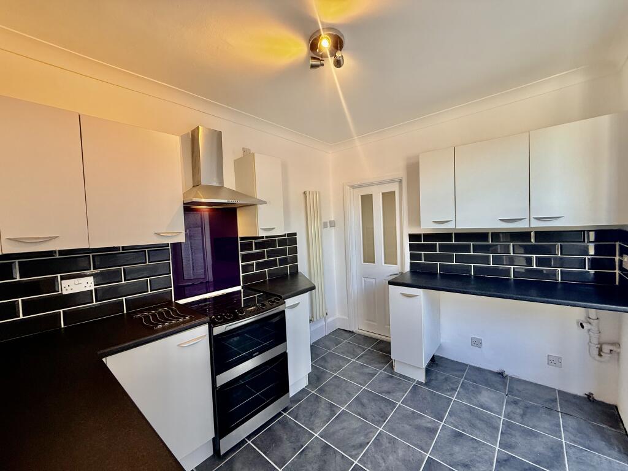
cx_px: 314
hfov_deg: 102.1
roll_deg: +2.8
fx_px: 254
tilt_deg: -0.8
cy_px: 236
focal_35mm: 14
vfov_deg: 85.7
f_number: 2.2
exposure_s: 1/99
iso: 160
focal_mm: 2.22
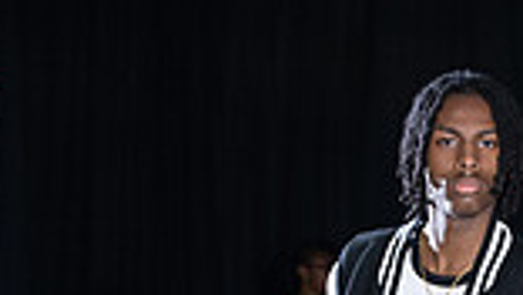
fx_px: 4857
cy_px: 738
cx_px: 456
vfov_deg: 3.4
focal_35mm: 350
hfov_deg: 6.2
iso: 1250
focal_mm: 116
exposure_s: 1/160
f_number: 6.3
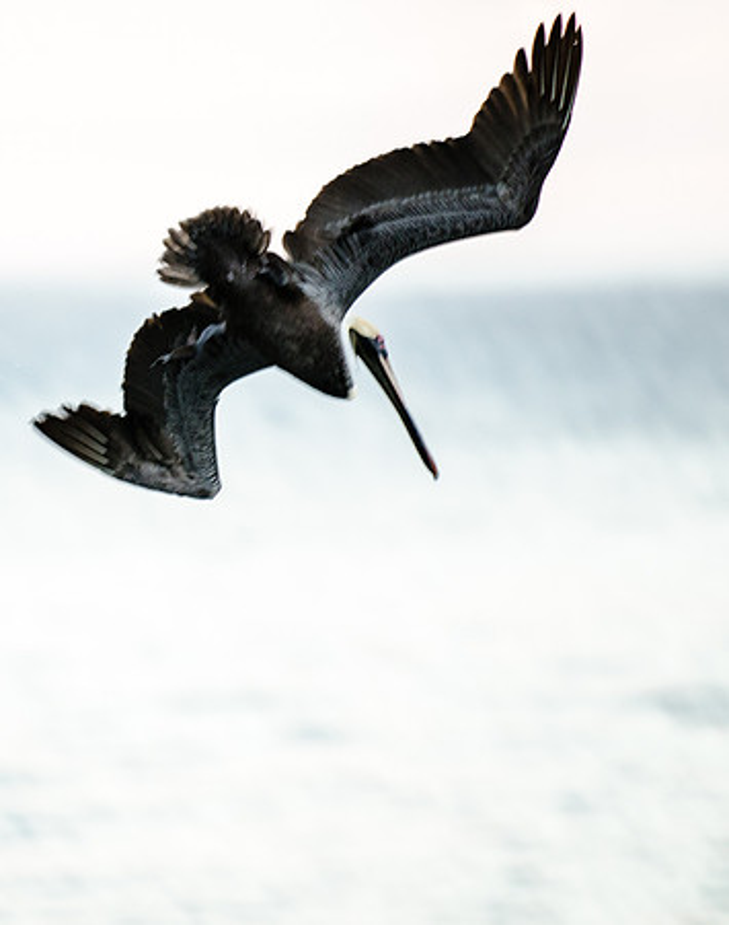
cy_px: 462
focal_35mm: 426
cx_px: 128
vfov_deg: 4.6
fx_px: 11600
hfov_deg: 3.6
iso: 800
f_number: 2.8
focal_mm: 200
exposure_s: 1/160
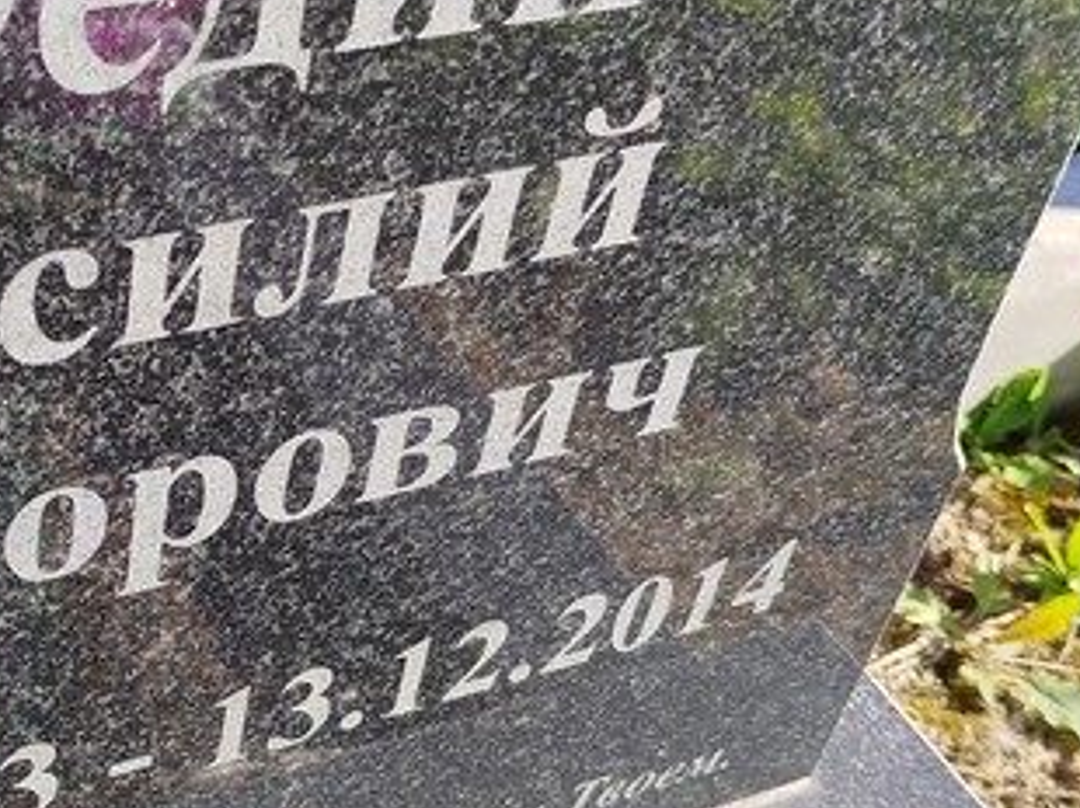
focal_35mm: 62
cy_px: 463
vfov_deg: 23.6
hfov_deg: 30.0
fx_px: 1933
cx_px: 122
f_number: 1.7
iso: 50
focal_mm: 5.31
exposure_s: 1/539
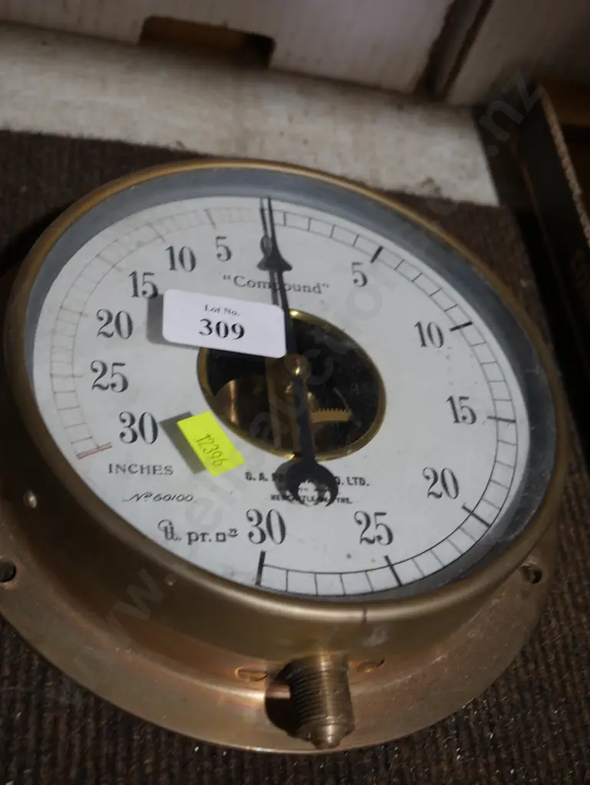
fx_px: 1135
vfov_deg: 38.2
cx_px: 295
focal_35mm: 50
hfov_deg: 29.1
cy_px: 392
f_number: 5.3
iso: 320
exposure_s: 1/60
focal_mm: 25
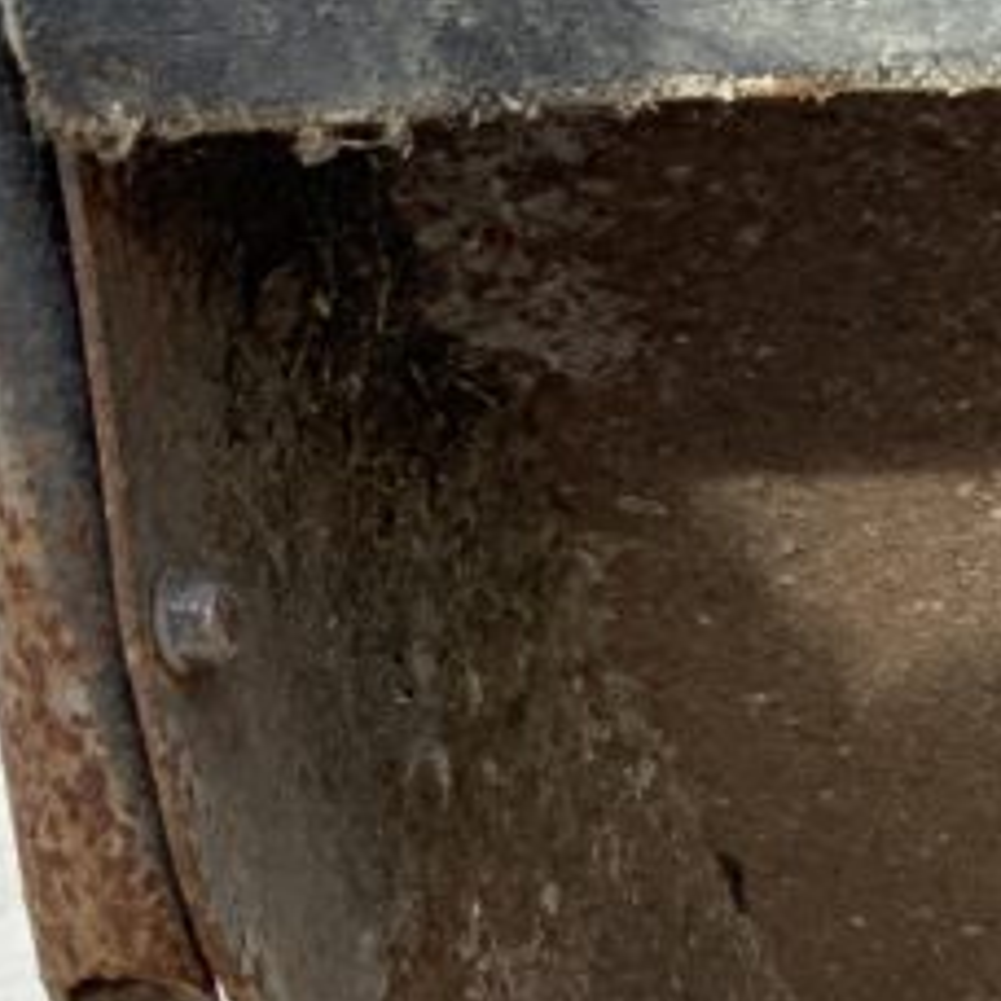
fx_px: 3762
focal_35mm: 115
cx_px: 1993
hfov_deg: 13.1
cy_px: 1185
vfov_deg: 14.7
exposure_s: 1/229
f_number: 1.8
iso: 16
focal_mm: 3
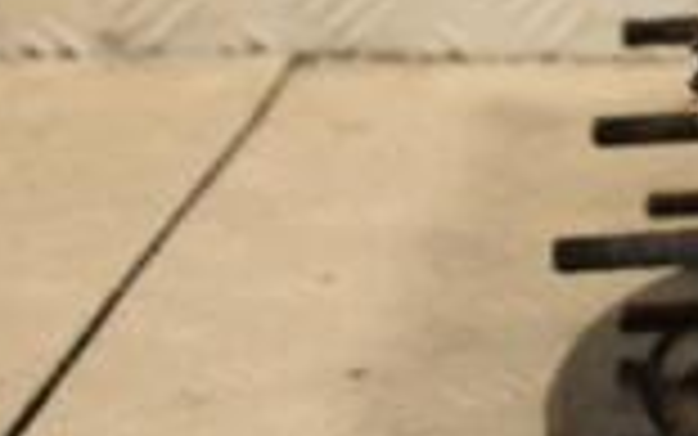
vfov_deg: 6.9
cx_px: 1135
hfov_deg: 10.6
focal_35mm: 189
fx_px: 3597
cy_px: 9
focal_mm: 32
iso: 800
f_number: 5
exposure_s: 1/160
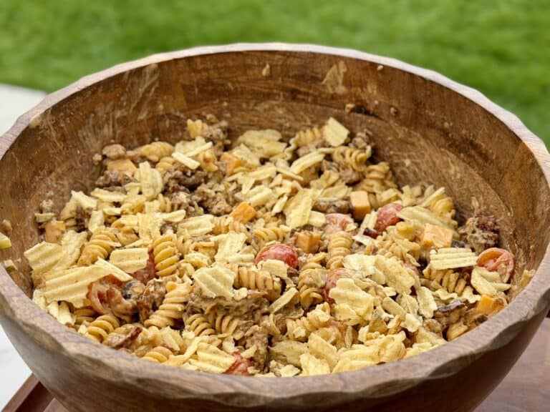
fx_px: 763
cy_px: 206
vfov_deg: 30.3
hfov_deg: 39.7
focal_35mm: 48
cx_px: 275
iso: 64
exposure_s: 1/917
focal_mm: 6.76
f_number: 1.78
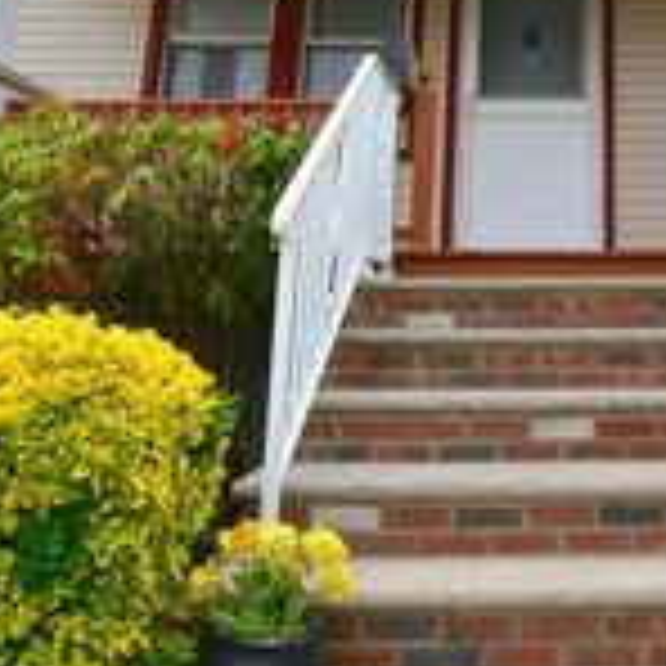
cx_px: 567
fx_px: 936
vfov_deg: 36.0
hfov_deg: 37.2
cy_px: 29
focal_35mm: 43
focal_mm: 10
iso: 200
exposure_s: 1/320
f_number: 10
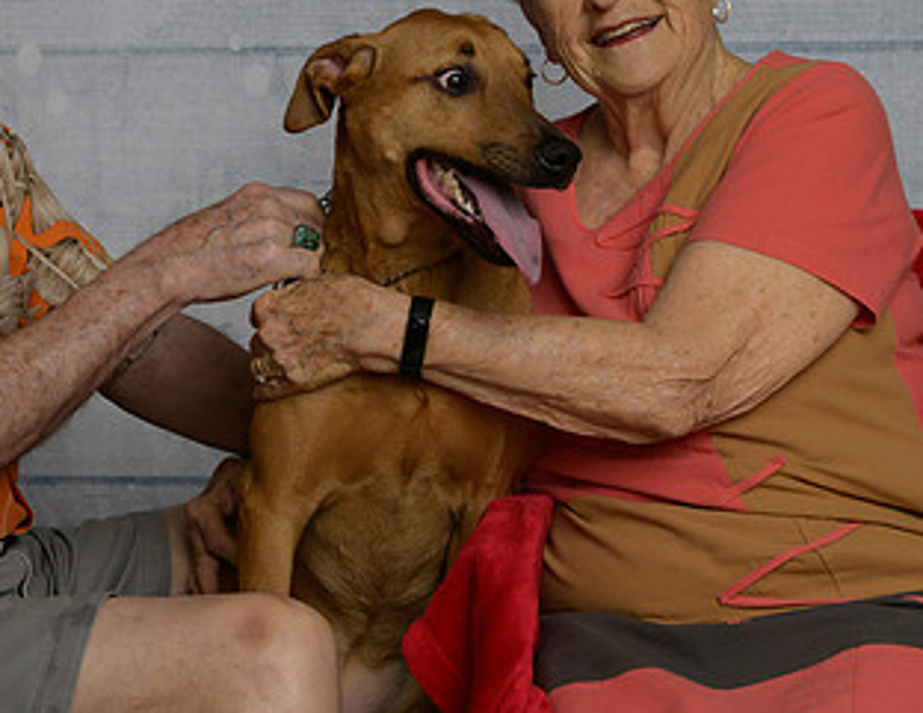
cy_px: 163
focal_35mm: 103
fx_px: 2776
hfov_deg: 18.8
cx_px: 314
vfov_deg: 14.6
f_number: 10
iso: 400
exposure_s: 1/160
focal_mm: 40
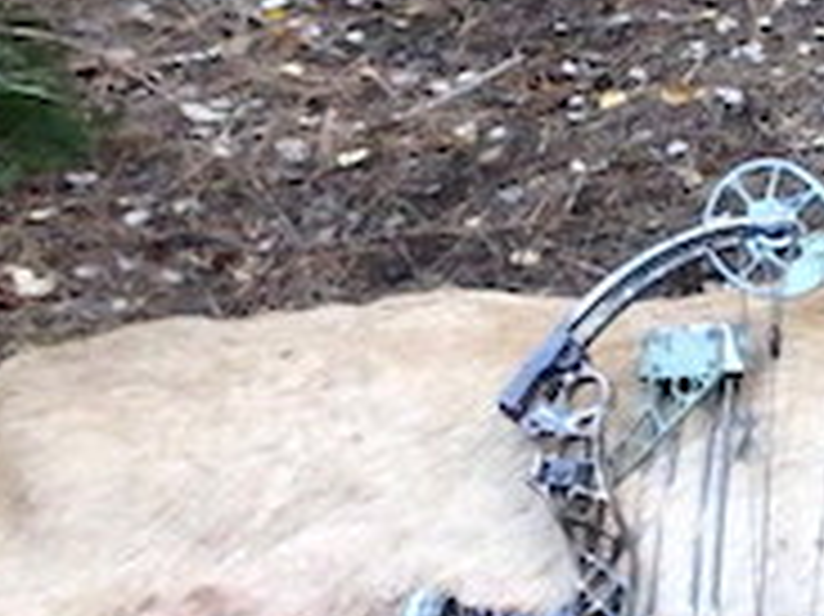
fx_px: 2189
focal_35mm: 92
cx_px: 1337
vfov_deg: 16.0
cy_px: 198
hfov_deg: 18.2
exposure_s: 1/10
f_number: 3.5
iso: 800
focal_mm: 3.7
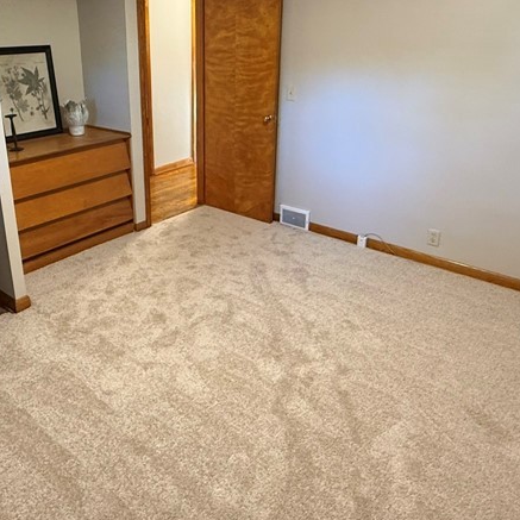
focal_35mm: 29
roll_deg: +1.5
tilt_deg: -17.1
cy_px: 189
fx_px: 493
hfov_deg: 54.4
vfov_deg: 54.9
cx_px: 169
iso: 500
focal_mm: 2.22
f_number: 2.2
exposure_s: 1/60
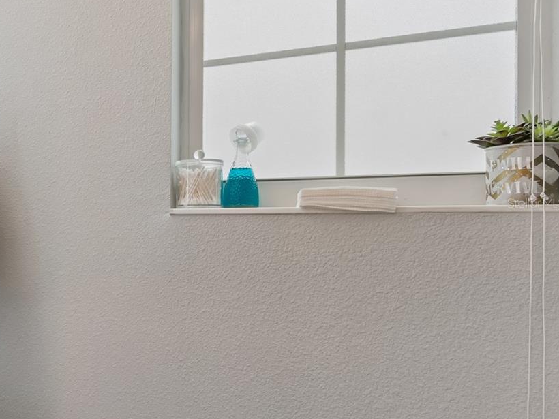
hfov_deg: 50.6
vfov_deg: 46.8
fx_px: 484
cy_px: 203
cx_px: 22
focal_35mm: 30
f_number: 7.1
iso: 100
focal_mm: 11
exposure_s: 1/10
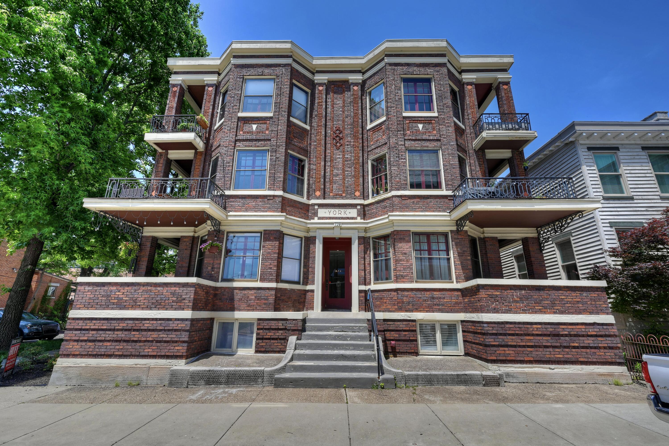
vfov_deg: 75.5
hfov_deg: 98.5
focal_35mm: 16
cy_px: 223
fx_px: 288
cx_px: 334
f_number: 11
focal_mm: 15.5
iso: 100
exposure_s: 1/40
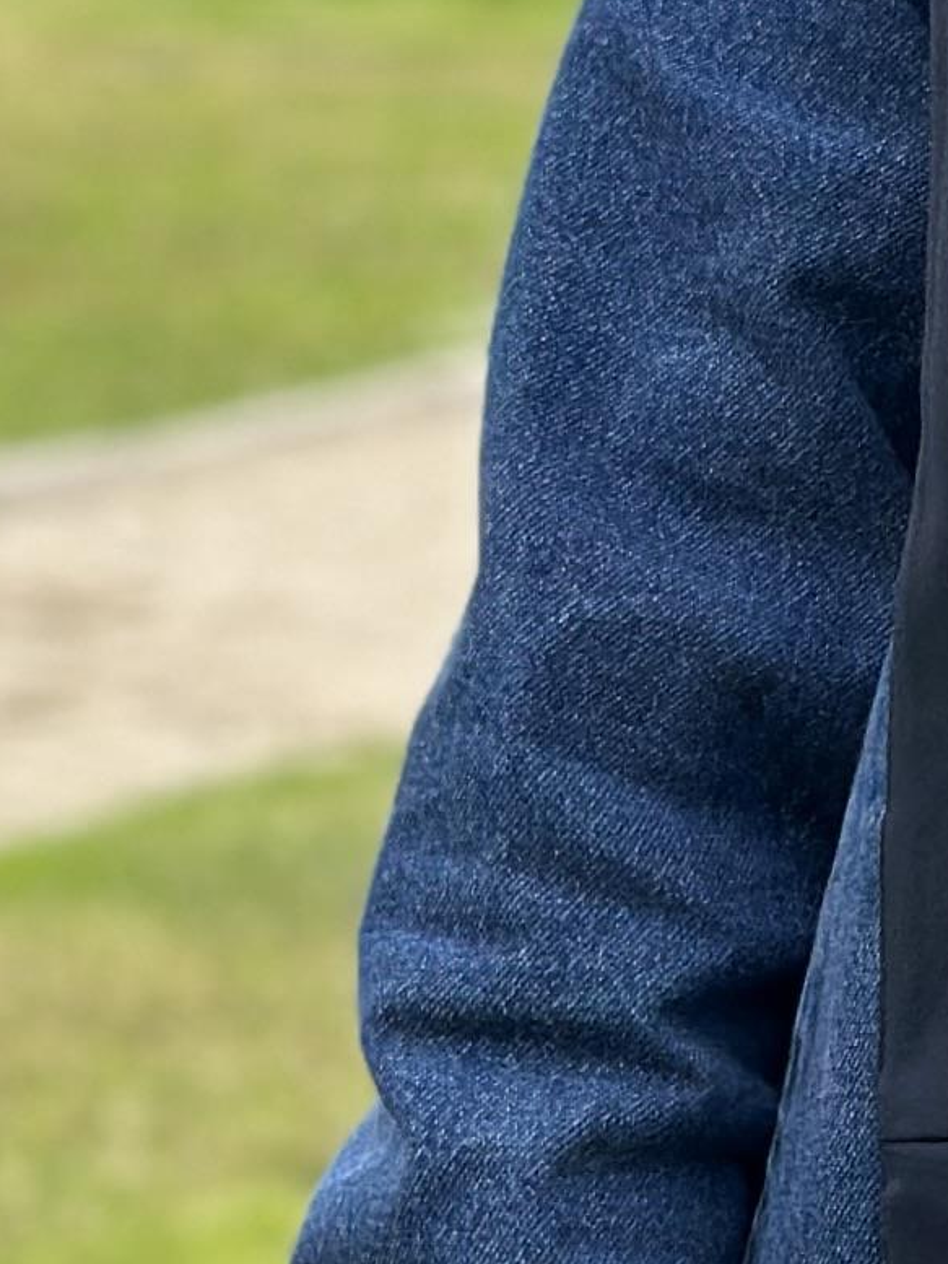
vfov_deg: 7.9
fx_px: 9090
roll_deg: -2.8
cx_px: 1662
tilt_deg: -5.6
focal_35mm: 249
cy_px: 408
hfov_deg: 5.9
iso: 80
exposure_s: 1/584
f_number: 1.78
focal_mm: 6.86
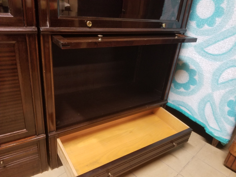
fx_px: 177
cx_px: 118
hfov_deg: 67.3
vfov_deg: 53.1
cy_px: 88
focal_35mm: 26
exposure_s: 1/10
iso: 400
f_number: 1.7
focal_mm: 4.25
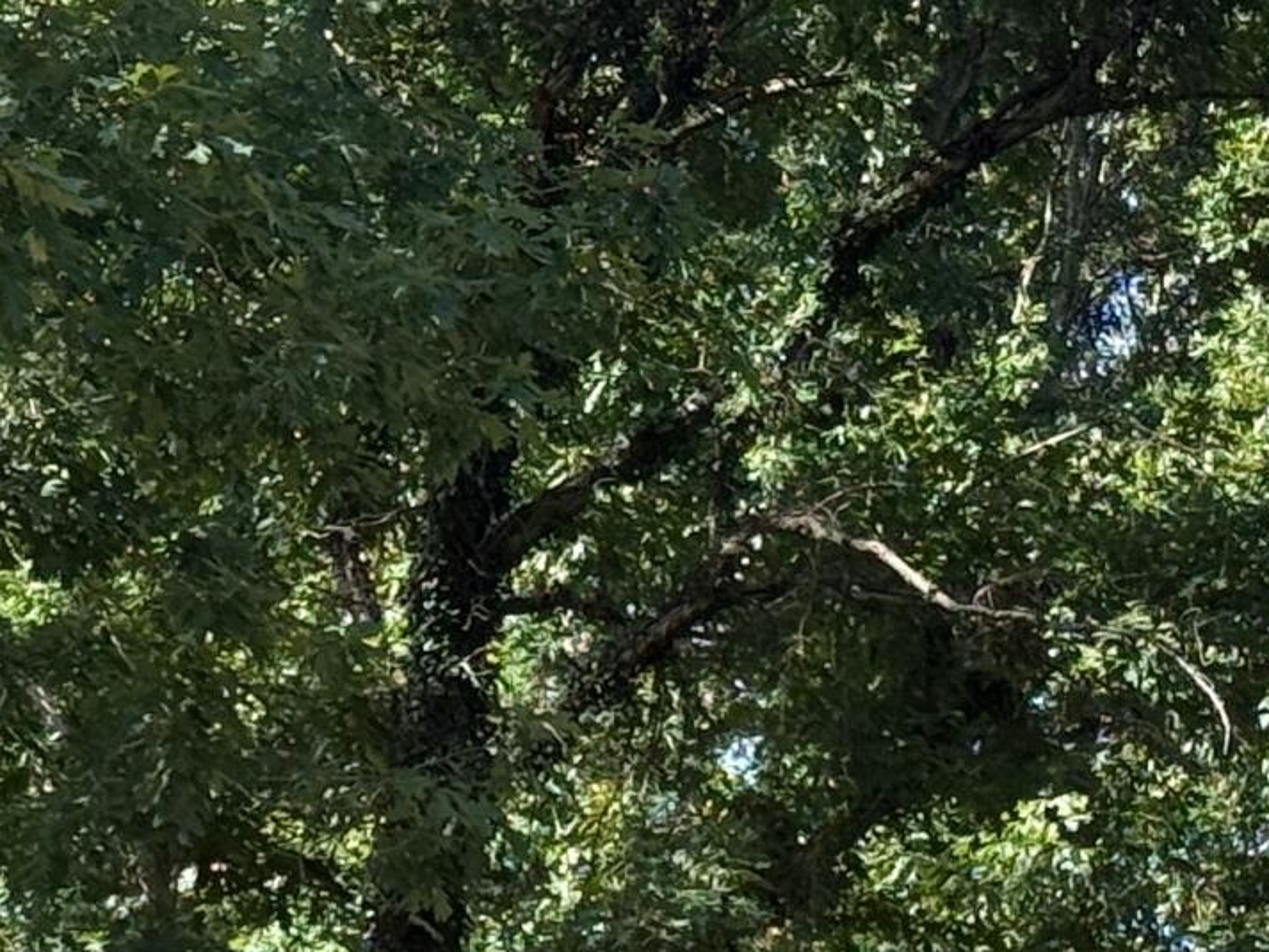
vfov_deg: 7.2
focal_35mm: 202
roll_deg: -0.8
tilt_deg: +3.7
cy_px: 1546
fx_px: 7406
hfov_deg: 9.8
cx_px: 744
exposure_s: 1/895
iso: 64
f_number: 1.78
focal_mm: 6.76
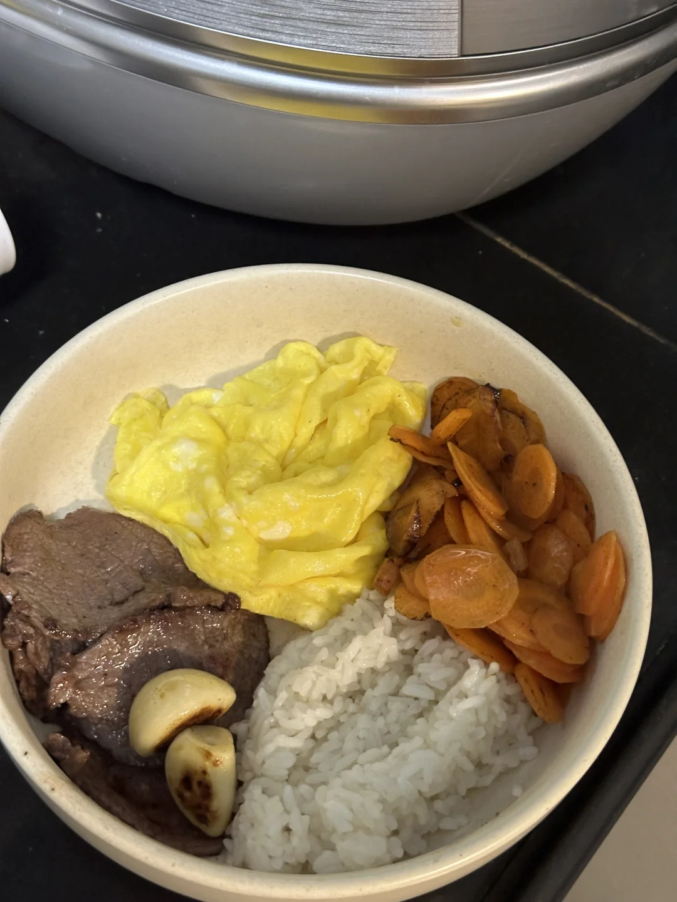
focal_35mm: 48
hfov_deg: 30.3
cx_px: 338
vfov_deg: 39.7
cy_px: 451
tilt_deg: -59.8
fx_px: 1252
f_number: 1.78
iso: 400
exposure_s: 1/33
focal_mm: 6.86
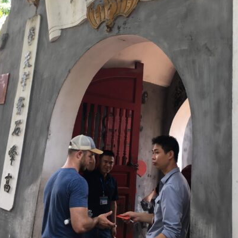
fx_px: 350
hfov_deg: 37.5
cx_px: 132
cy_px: 68
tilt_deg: +12.8
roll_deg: -4.7
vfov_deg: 36.9
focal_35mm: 45
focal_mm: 4.15
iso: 25
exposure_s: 1/100
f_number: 2.2
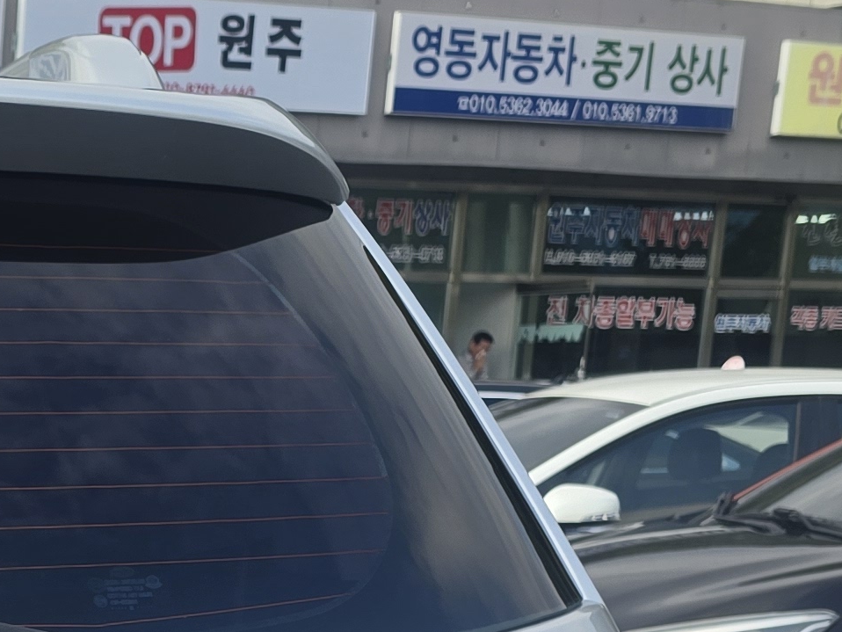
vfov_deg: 14.4
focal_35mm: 96
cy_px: 935
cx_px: -518
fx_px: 2336
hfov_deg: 17.7
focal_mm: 6.3
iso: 12
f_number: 1.7
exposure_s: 1/229
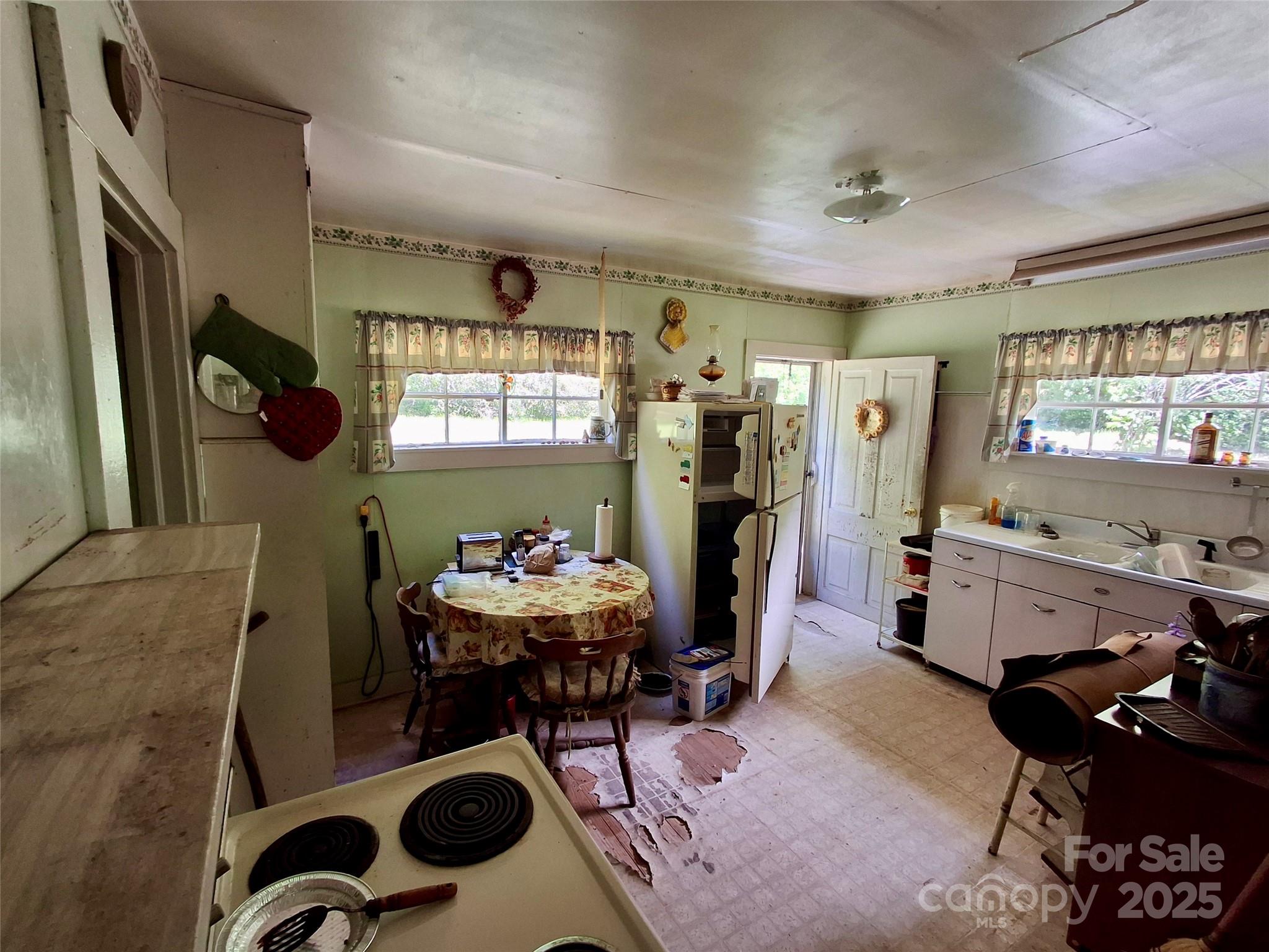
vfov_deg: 78.1
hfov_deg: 94.5
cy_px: 476
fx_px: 587
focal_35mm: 16
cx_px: 634
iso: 50
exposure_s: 1/40
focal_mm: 1.64
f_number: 2.2
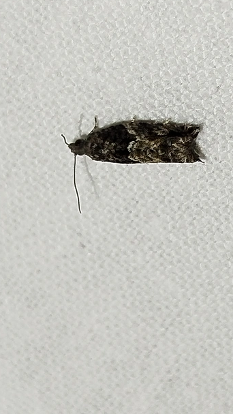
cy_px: 208
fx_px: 1360
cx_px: 159
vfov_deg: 17.3
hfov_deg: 9.8
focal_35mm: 124
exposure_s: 1/100
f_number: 1.7
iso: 100
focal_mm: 5.31
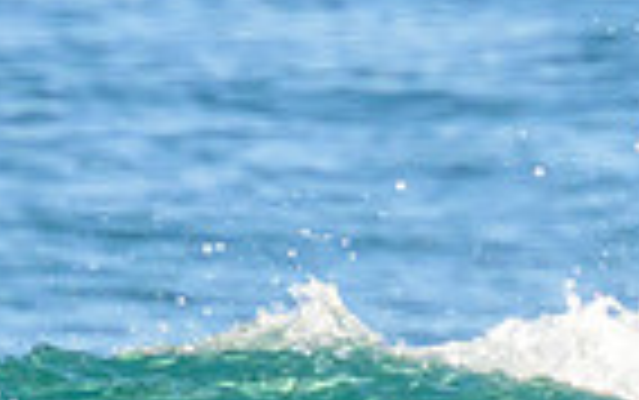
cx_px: 913
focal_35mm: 4310
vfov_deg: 0.3
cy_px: 446
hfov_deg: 0.5
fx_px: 75117
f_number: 11
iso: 2000
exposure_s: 1/2000
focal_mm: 800
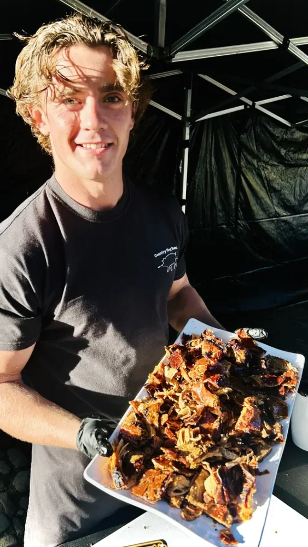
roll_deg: -0.8
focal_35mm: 29
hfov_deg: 40.1
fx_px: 421
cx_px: 136
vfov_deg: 66.1
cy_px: 276
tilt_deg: -13.7
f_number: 1.5
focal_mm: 5.7
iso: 50
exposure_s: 1/965
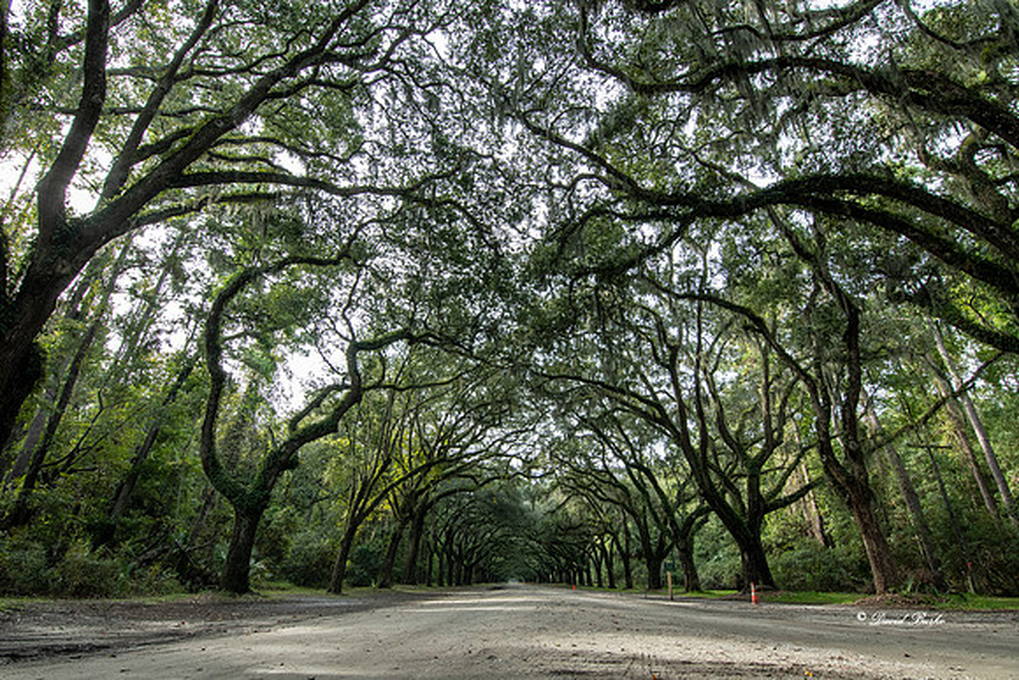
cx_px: 510
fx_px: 467
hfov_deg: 95.0
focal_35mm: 16
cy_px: 340
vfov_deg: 72.1
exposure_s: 1/125
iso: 400
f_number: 8
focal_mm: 11
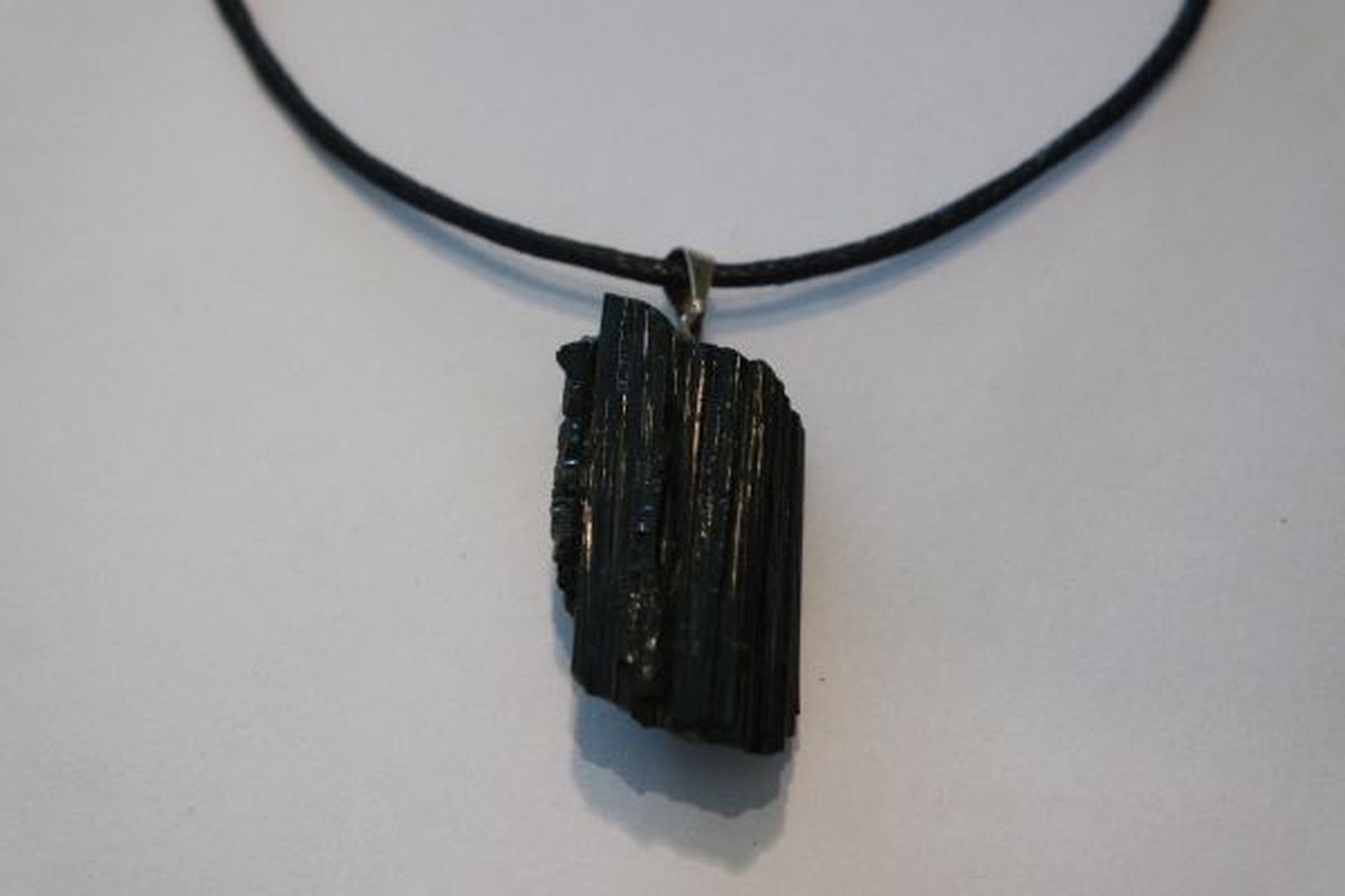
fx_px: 2877
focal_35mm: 77
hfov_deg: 26.3
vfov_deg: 17.7
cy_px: 448
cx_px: 672
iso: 1600
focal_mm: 50
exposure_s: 1/80
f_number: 5.6
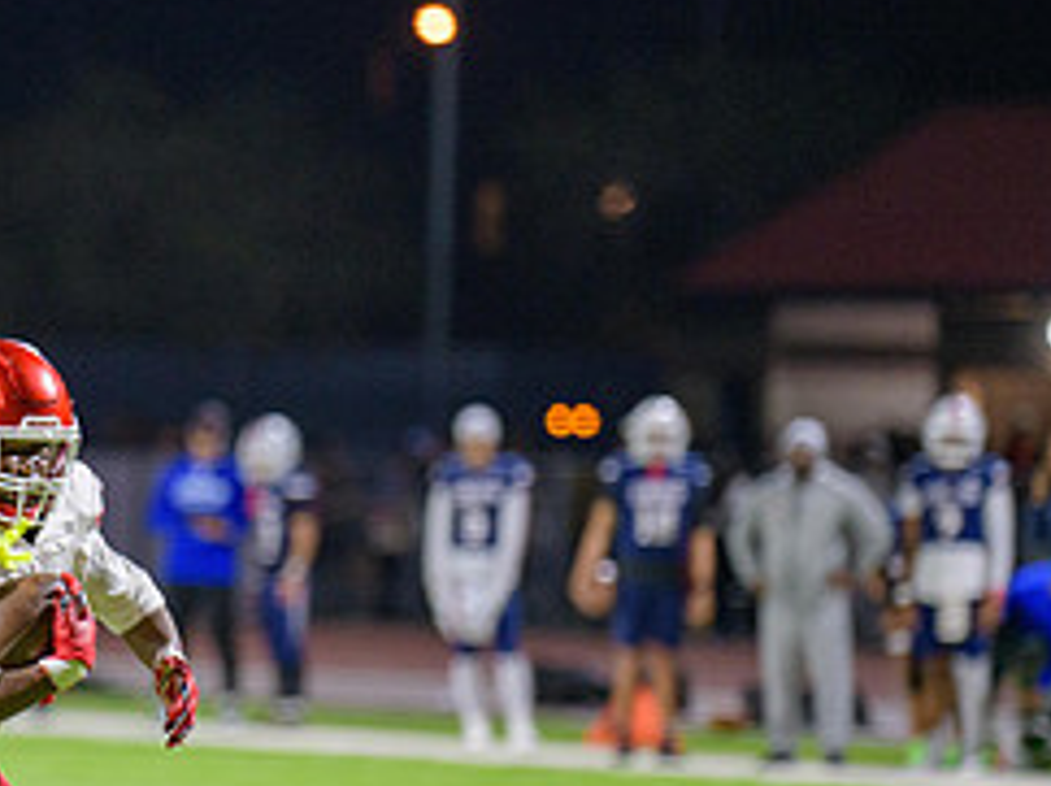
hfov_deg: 3.9
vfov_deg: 2.9
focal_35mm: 508
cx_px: -69
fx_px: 15408
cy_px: 597
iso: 2000
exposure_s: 1/250
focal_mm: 220
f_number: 2.8
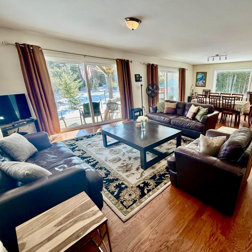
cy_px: 124
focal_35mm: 17
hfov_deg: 80.6
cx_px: 172
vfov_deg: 84.0
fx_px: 140
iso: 80
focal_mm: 2.22
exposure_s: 1/120
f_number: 2.2
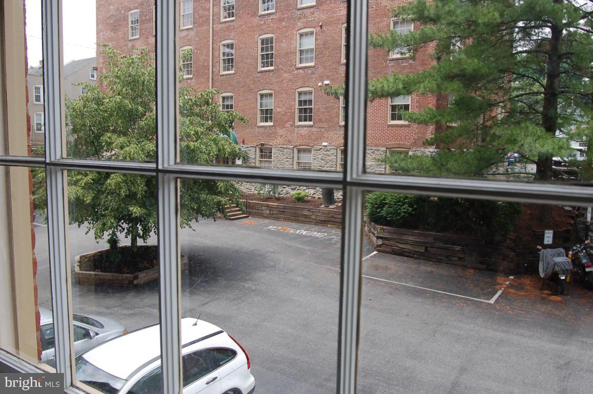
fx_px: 493
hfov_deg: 62.0
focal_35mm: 30
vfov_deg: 43.5
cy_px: 197
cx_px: 296
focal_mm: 20
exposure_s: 1/160
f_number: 6.3
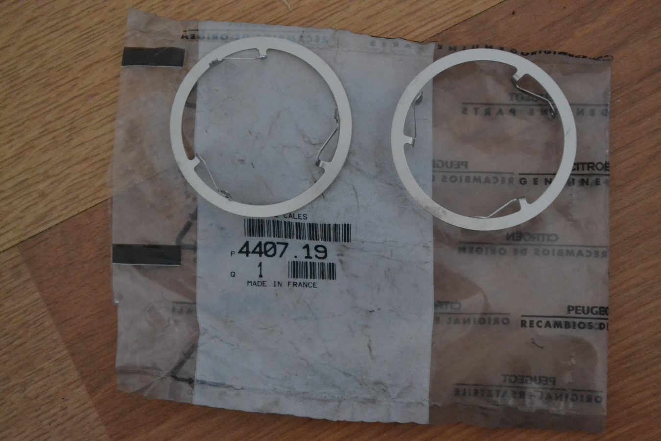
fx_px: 1515
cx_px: 330
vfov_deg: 16.6
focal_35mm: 82
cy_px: 220
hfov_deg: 24.6
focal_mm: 55
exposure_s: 1/13
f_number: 5.6
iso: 3200
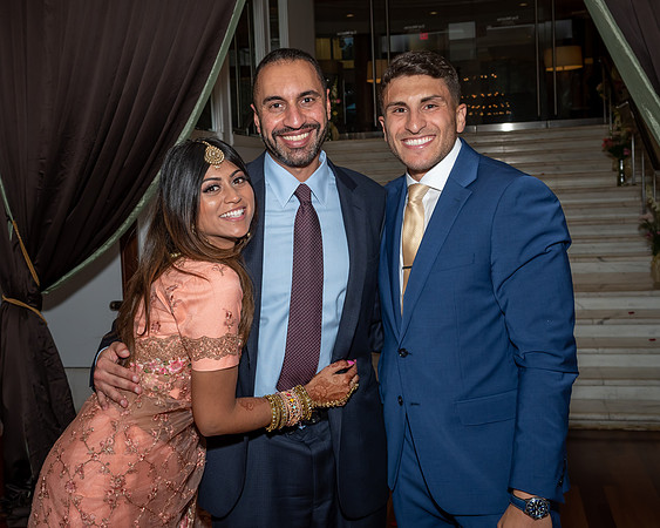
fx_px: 958
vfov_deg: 30.8
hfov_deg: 37.7
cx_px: 233
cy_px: 237
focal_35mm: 49
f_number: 6.3
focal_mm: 26
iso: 500
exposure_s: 1/250
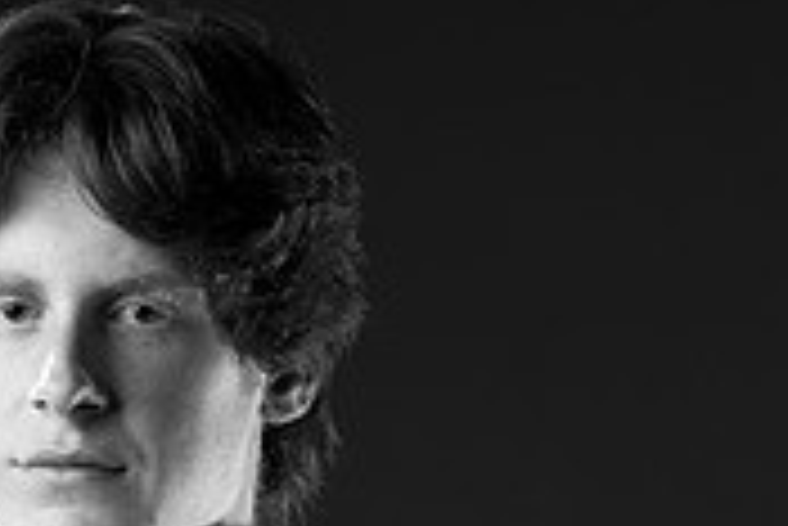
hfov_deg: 3.9
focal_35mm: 527
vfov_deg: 2.6
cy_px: 637
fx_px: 11545
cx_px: 228
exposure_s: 1/250
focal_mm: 135
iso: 160
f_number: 5.6
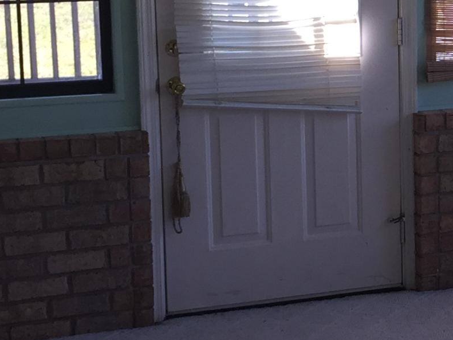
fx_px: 1439
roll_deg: -0.8
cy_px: 95
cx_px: 591
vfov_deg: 13.4
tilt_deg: -10.7
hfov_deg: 16.8
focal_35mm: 110
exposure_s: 1/138
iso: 40
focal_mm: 4.15
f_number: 2.2
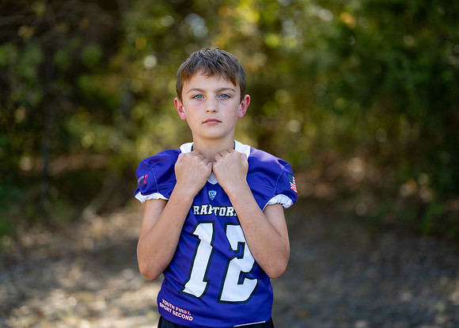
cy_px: 164
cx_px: 230
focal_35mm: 52
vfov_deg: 27.0
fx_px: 683
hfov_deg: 37.2
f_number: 1.2
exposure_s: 1/2000
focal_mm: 50
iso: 100
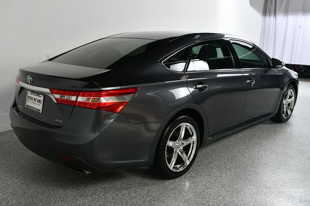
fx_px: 293
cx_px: 155
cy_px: 103
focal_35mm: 34
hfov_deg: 55.8
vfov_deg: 38.8
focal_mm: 23
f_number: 10
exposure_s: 1/160
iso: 100
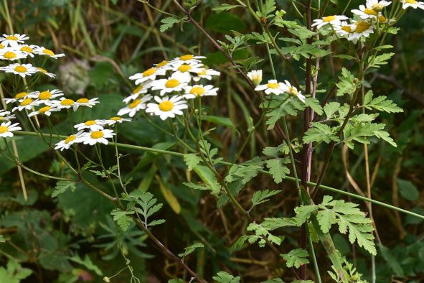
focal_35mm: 110
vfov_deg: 12.4
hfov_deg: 18.4
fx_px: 1295
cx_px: 339
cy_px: 212
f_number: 10
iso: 320
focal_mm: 50
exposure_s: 1/125
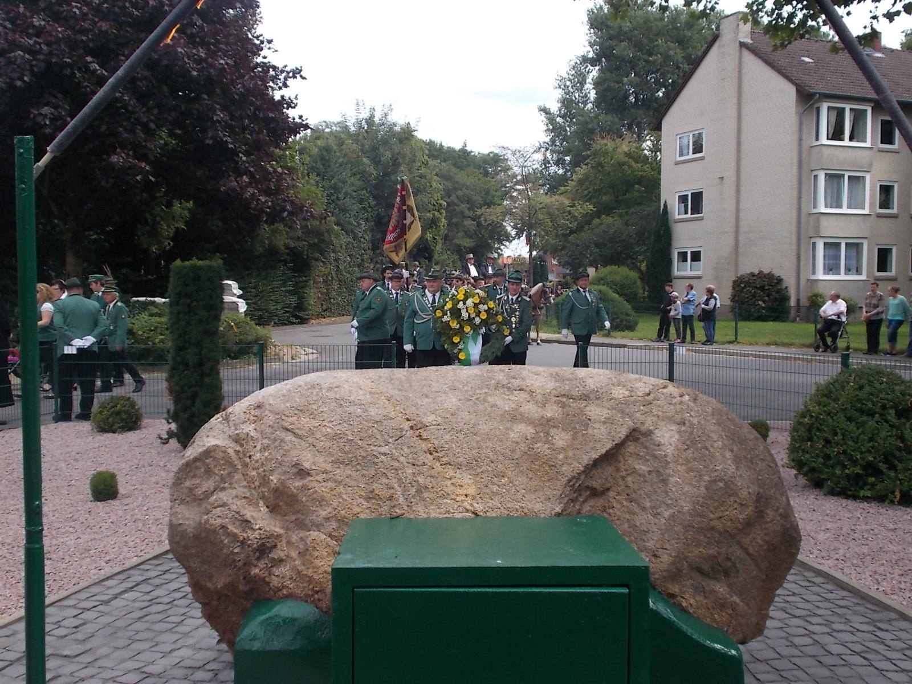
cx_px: 456
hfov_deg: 47.9
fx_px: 1028
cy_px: 342
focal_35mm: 39
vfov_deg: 36.8
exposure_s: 1/500
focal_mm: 6.9
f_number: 3.9
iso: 80
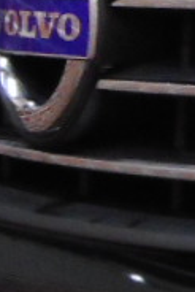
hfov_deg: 5.0
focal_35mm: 226
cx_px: 945
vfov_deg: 9.1
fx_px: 1833
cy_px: 244
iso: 320
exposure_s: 1/30
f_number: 3.7
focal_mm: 4.5
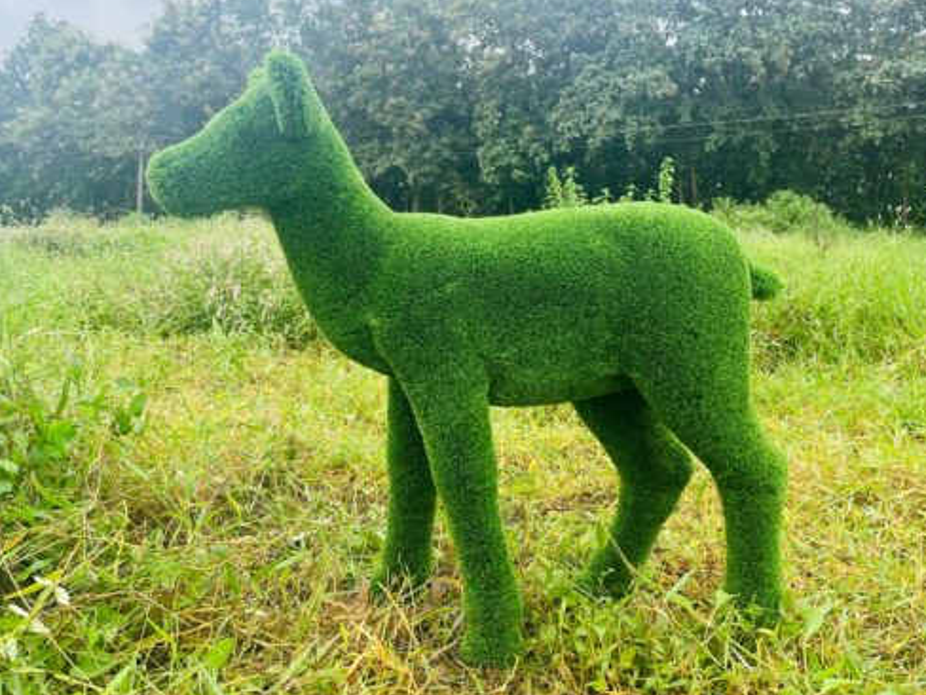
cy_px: 291
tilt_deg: -1.8
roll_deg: +0.0
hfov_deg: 56.8
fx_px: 856
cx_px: 476
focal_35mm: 32
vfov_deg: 44.0
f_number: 1.6
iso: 50
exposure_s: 1/858
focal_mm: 5.1
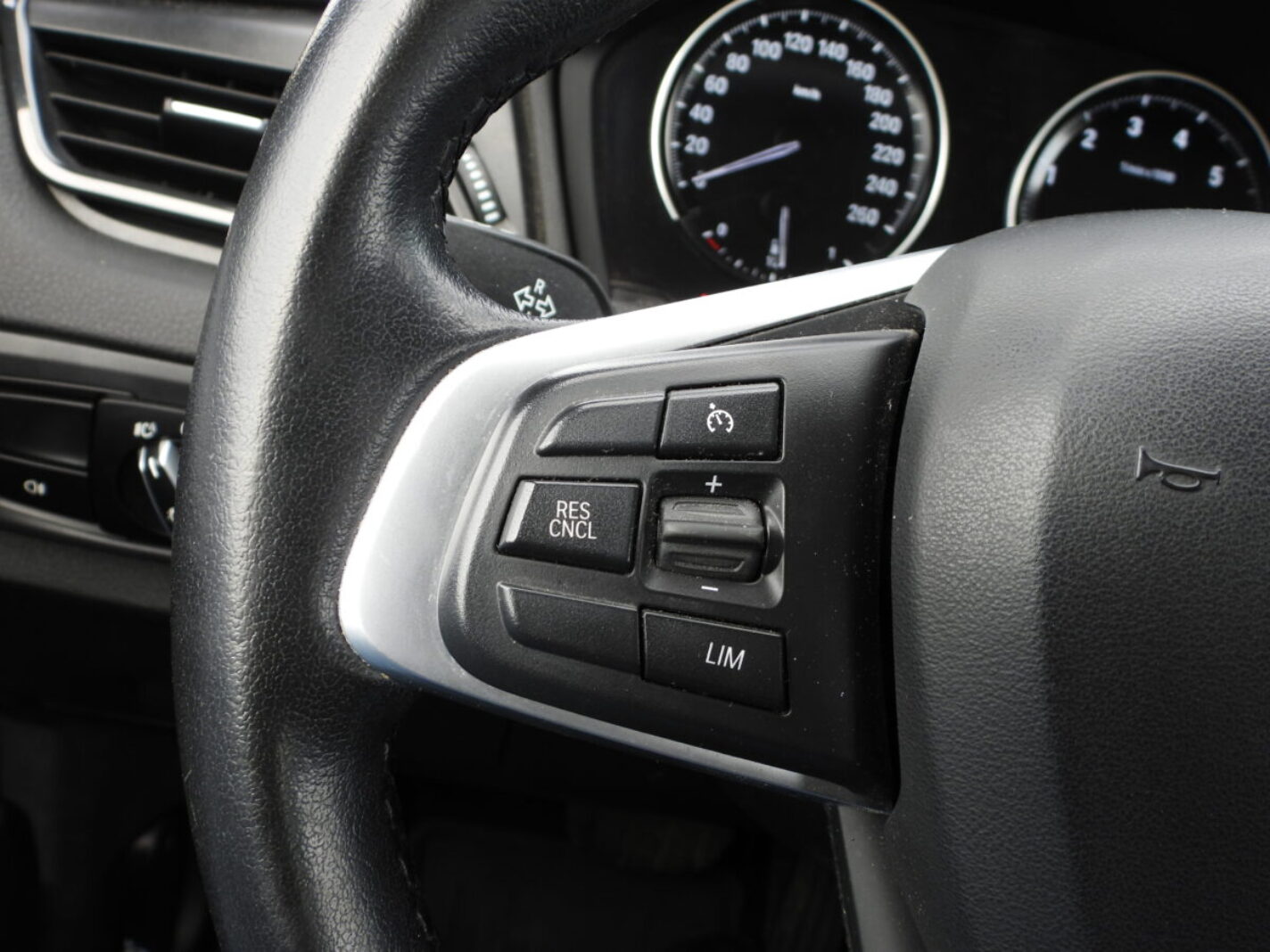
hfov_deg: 56.8
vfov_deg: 44.2
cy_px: 476
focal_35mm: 32
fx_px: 1174
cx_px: 635
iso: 100
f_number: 3.2
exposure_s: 1/80
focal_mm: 5.8
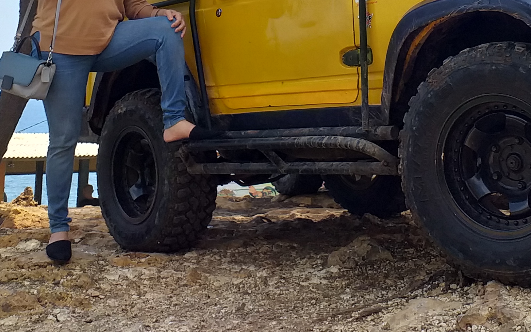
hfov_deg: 29.3
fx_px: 1013
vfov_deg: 17.1
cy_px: -137
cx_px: 298
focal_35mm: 70
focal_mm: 3.6
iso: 40
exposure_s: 1/1196
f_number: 1.9
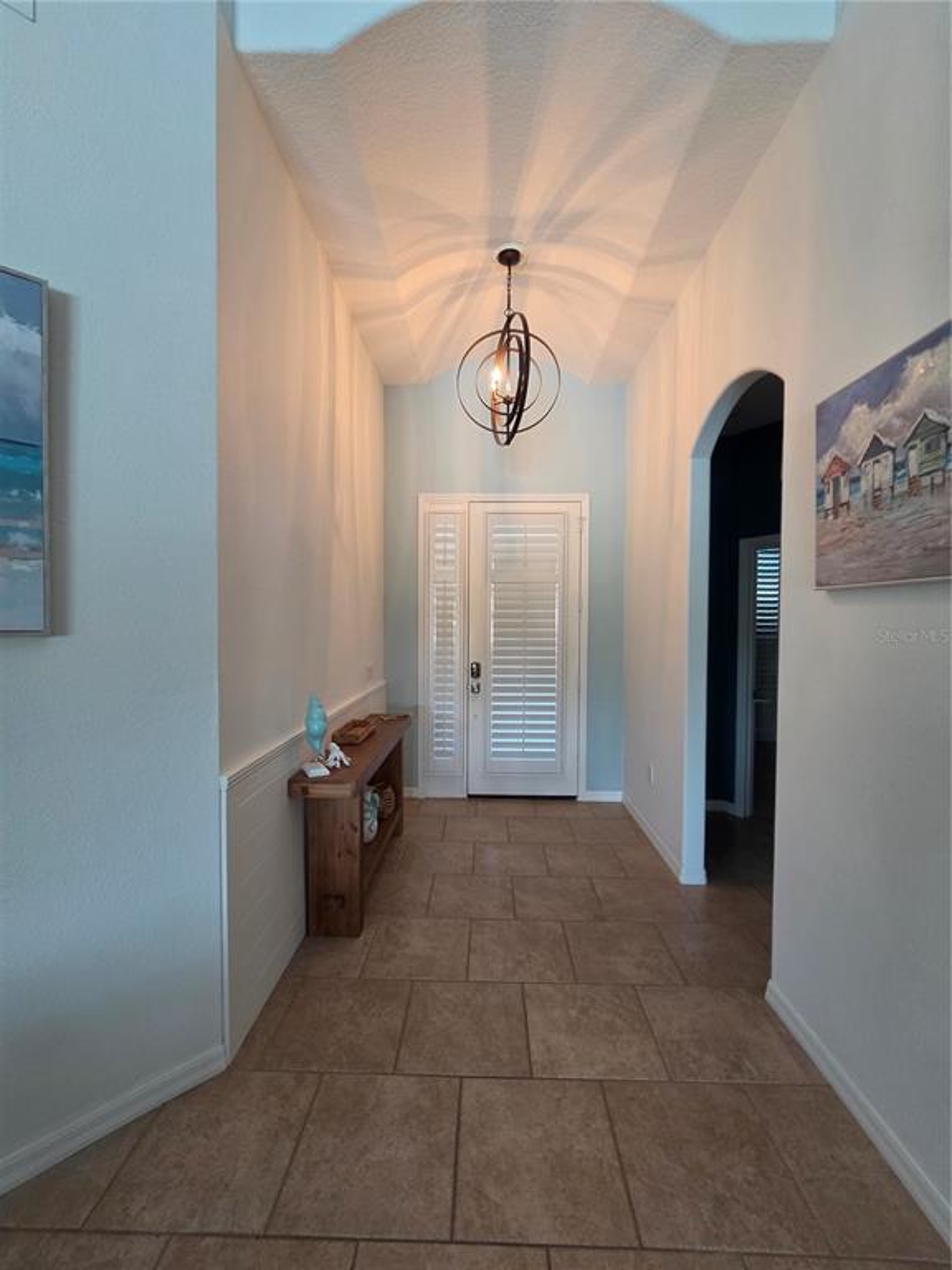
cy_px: 635
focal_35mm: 13
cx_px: 476
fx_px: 477
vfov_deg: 106.2
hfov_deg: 89.9
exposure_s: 1/60
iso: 320
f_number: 2.2
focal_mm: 2.2
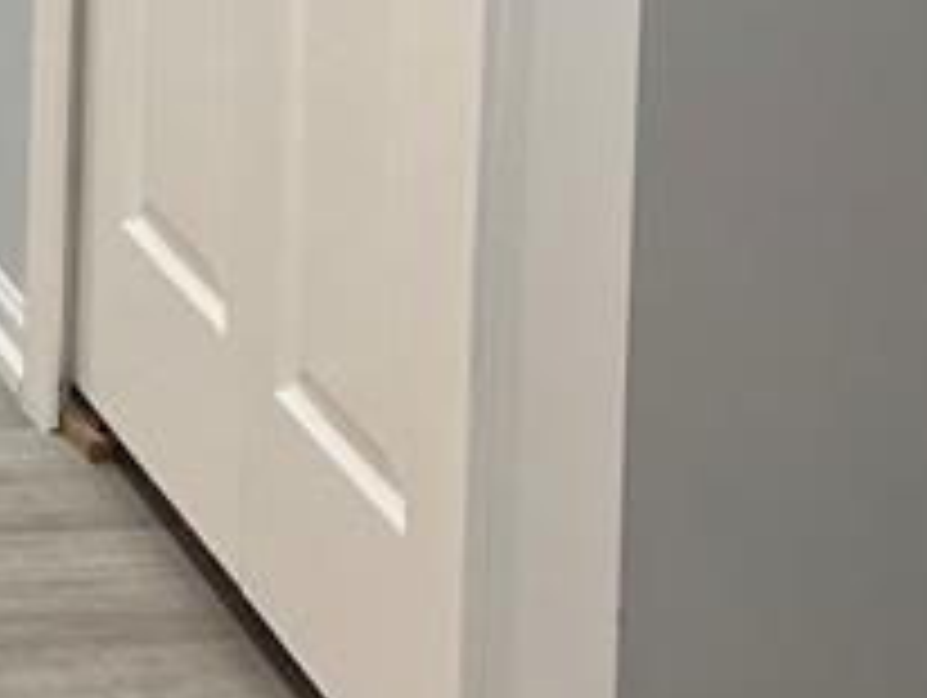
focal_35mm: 129
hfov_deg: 13.7
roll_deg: -0.8
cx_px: -734
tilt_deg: -5.3
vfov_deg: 10.2
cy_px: -905
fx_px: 3459
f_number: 1.5
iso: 80
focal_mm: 5.7
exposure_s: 1/120
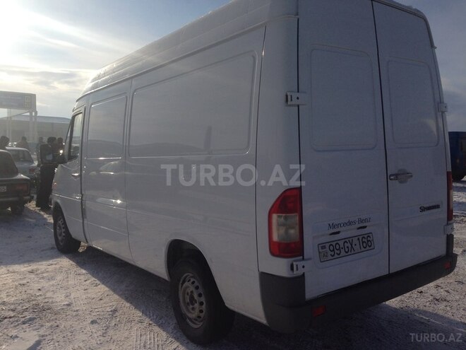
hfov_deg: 55.4
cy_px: 175
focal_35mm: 33
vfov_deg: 42.9
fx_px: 444
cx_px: 233
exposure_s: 1/4184
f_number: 2.4
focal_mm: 4.12
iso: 50
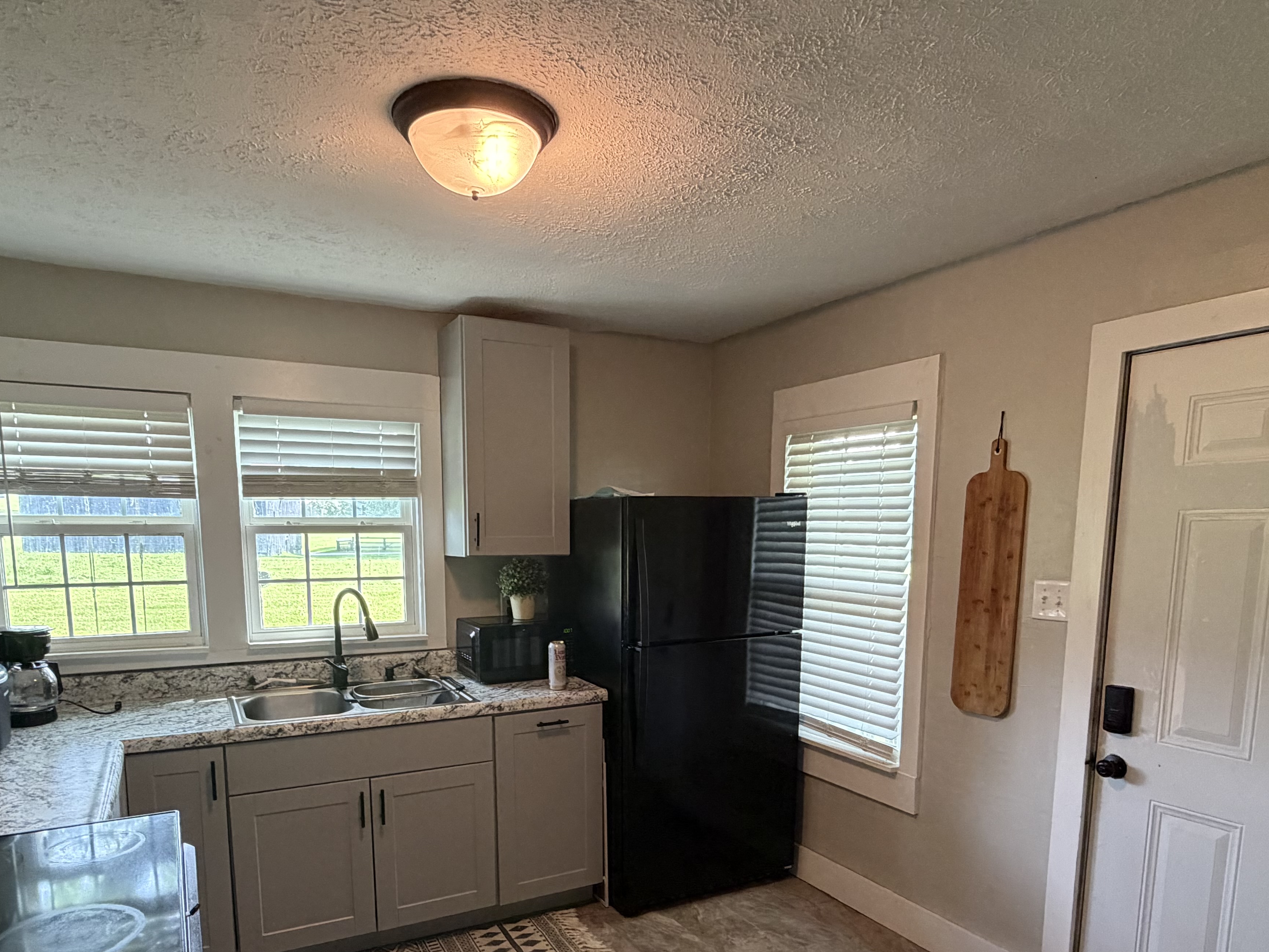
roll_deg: -0.5
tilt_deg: -9.4
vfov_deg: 57.3
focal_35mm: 23
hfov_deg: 73.8
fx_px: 843
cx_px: 594
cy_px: 653
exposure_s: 1/60
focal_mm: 2.22
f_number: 2.2
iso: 320
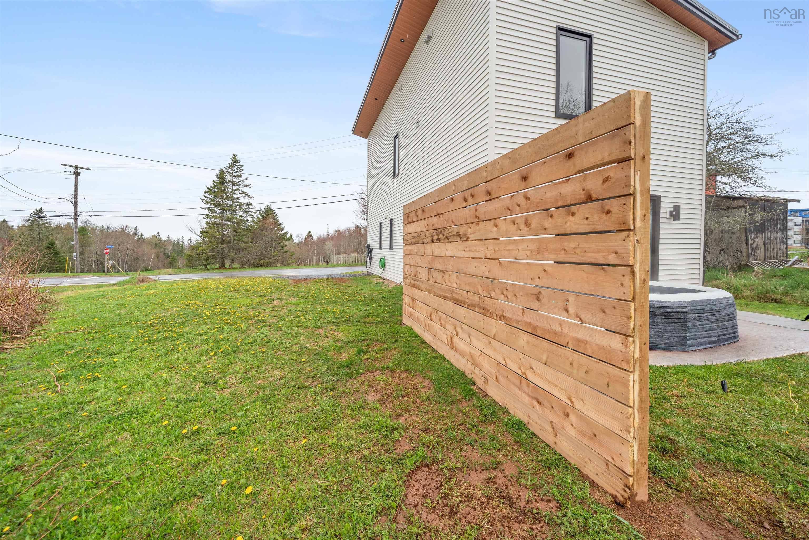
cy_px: 270
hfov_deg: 108.3
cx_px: 404
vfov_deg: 85.4
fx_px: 292
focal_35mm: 13
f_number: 5.6
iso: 200
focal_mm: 13
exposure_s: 1/400
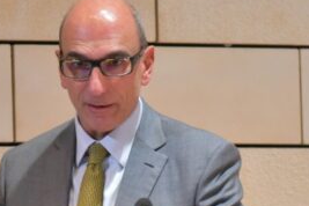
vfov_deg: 2.6
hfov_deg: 3.9
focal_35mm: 533
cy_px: 222
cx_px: 94
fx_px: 4575
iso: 5000
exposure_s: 1/250
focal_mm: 185
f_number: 4.5
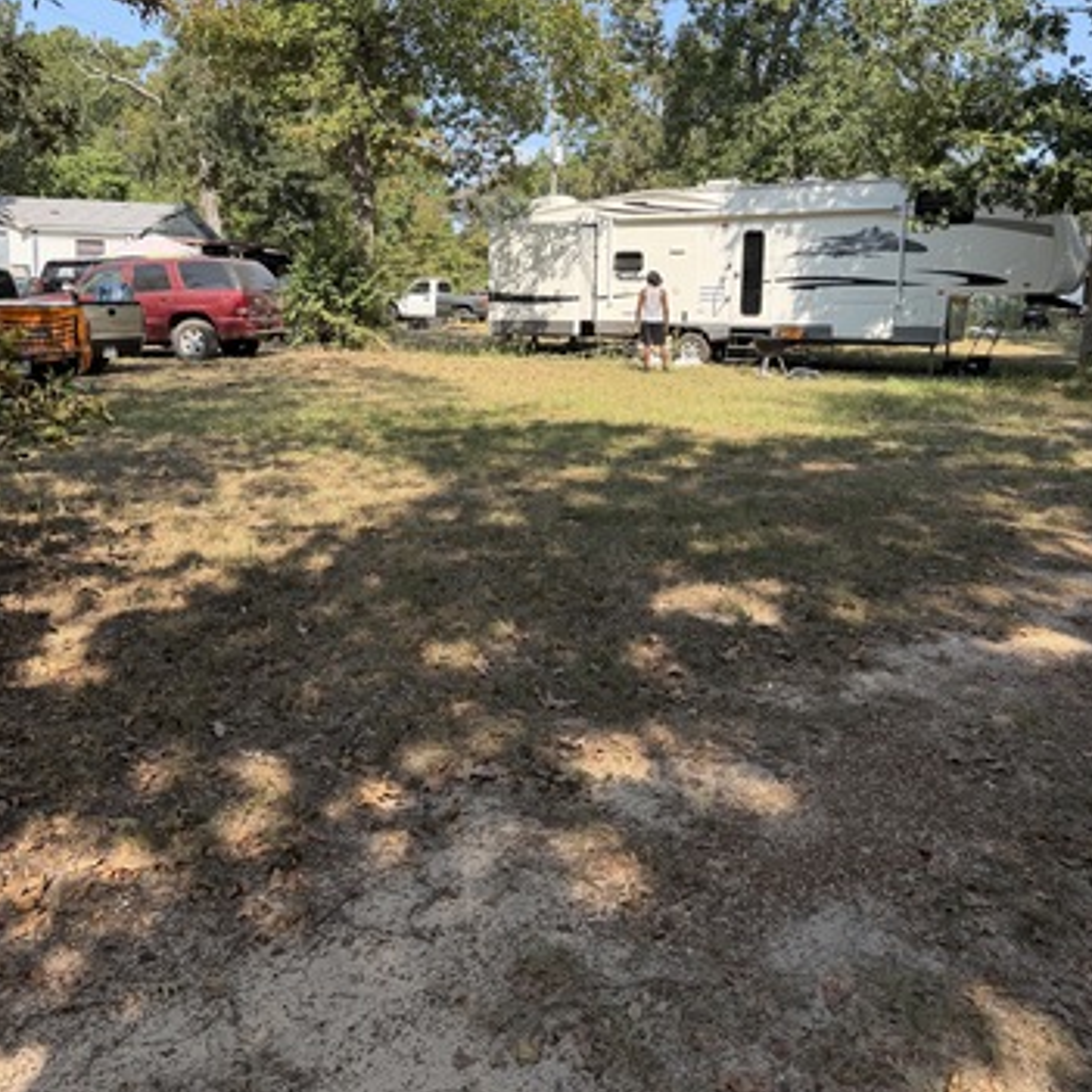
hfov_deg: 55.6
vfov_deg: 55.3
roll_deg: -3.8
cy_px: 445
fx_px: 1035
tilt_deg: -8.4
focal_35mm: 29
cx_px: 551
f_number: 1.78
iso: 100
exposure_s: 1/1770
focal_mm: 6.76
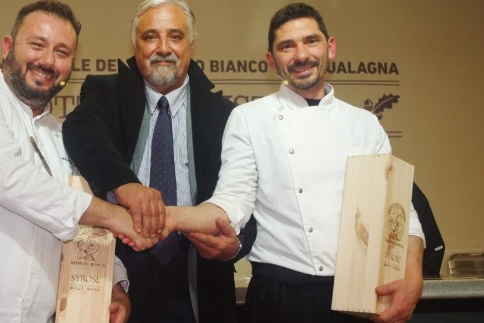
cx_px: 165
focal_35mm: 65
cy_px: 172
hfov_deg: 30.8
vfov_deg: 20.9
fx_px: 874
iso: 1250
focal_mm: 31
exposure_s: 1/160
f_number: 5.6
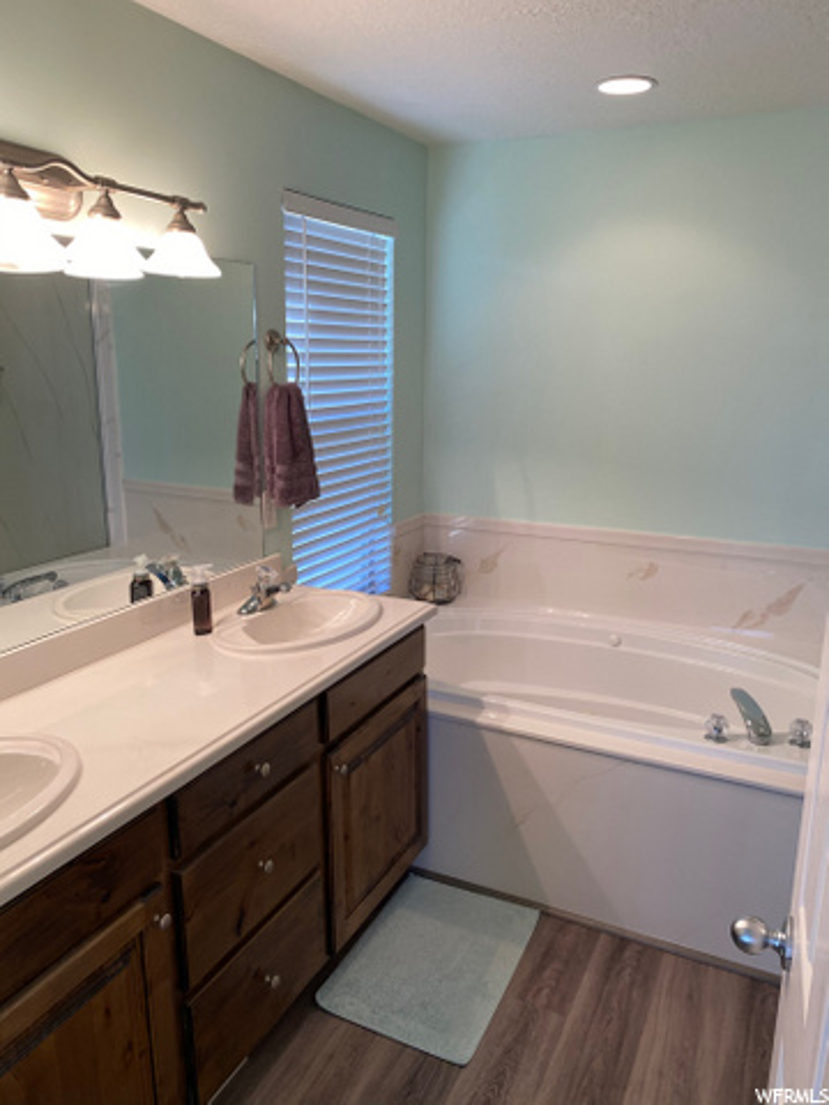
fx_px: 830
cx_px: 414
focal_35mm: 26
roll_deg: +0.6
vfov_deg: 67.3
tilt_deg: -12.9
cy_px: 552
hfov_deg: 53.1
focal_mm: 4.25
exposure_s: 1/120
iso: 64
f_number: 1.8
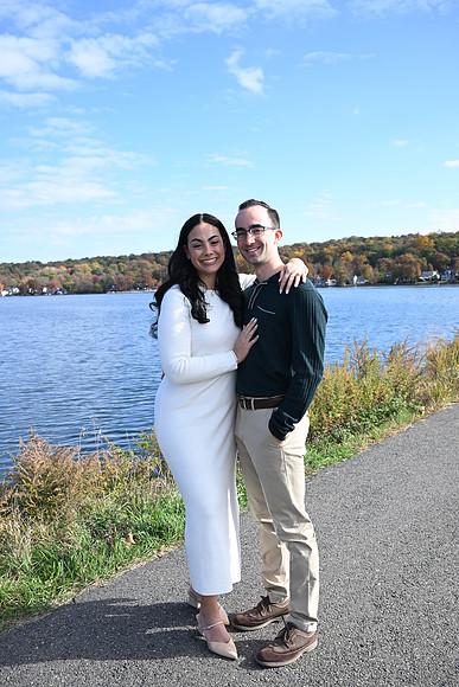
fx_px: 659
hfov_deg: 38.4
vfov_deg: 55.1
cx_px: 230
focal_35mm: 34
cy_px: 344
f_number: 7.1
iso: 100
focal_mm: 34.5
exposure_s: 1/160
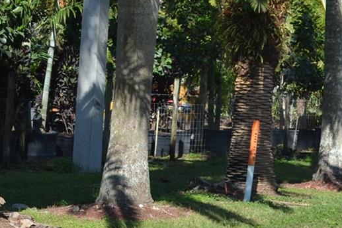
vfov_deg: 10.4
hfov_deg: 15.7
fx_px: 1234
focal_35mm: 130
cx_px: 73
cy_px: -5
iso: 100
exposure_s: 1/200
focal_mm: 28
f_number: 7.1
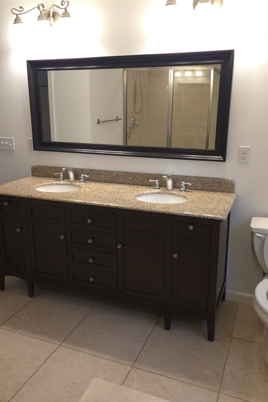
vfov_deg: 58.7
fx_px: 357
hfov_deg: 41.1
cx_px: 120
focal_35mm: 32
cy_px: 201
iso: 125
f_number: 1.8
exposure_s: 1/60
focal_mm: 5.4
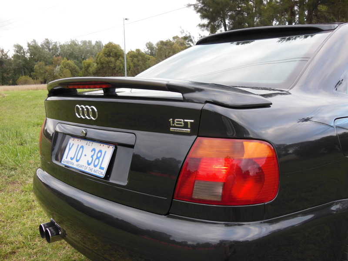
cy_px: 130
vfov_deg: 36.8
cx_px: 174
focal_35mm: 39
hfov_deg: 47.9
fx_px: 392
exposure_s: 1/30
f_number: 4.1
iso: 125
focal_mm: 6.9
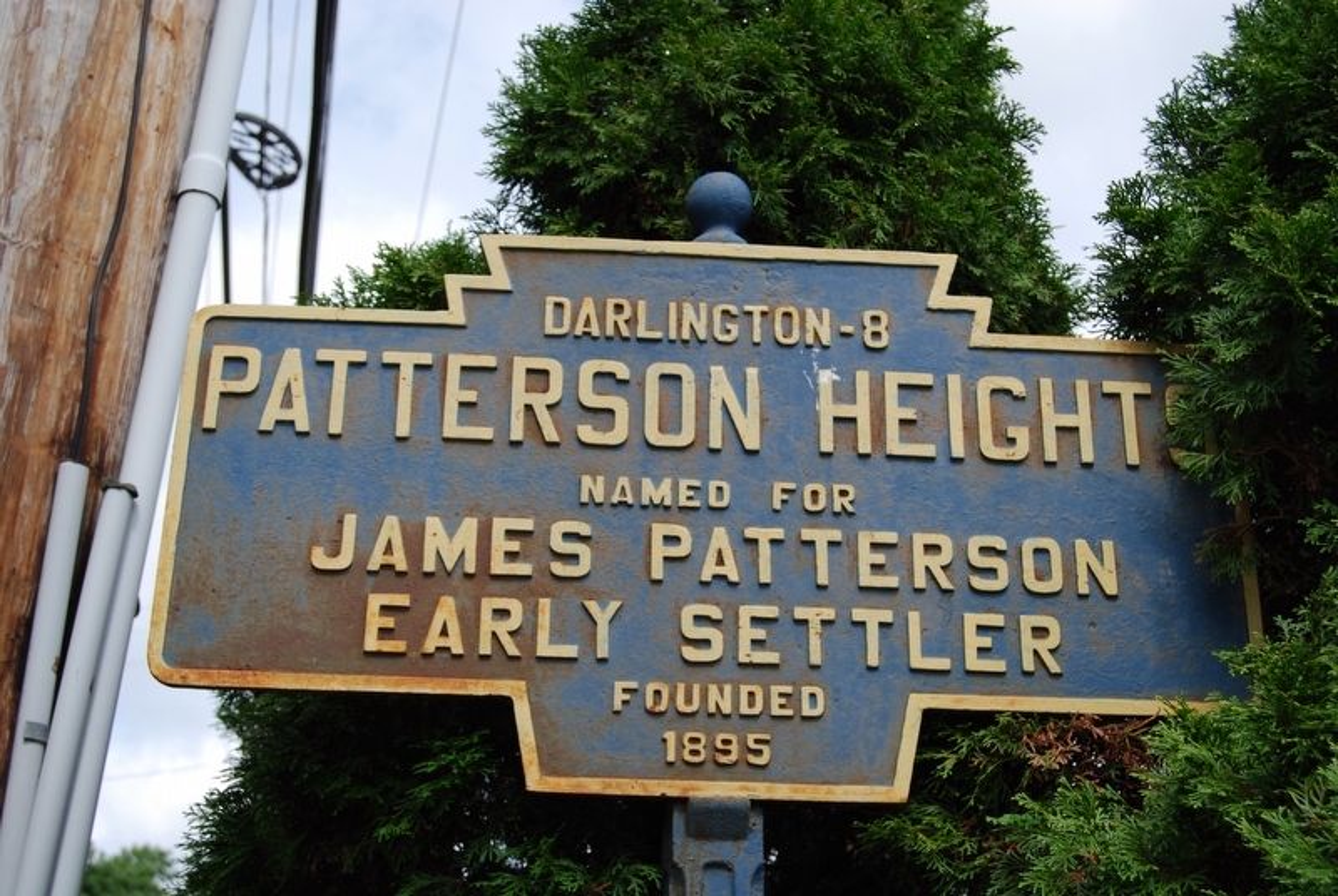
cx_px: 669
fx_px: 1954
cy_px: 448
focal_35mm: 52
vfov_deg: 25.8
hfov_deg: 37.8
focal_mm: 35
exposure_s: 1/200
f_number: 7.1
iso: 100
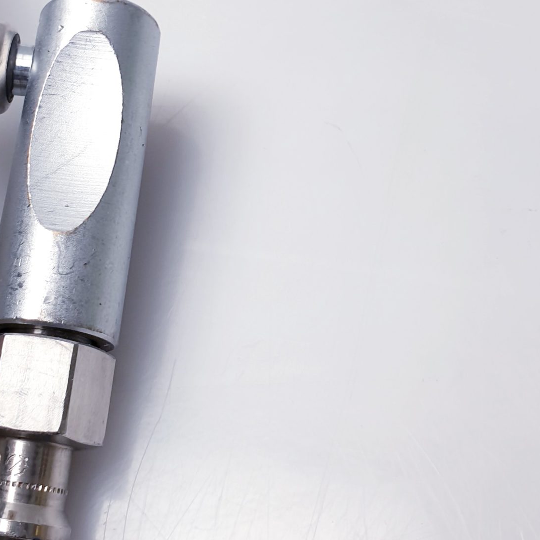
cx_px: 178
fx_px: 953
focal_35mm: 54
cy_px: 127
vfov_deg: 31.0
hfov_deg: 31.4
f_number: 2.4
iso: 64
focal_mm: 4.3
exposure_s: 1/100
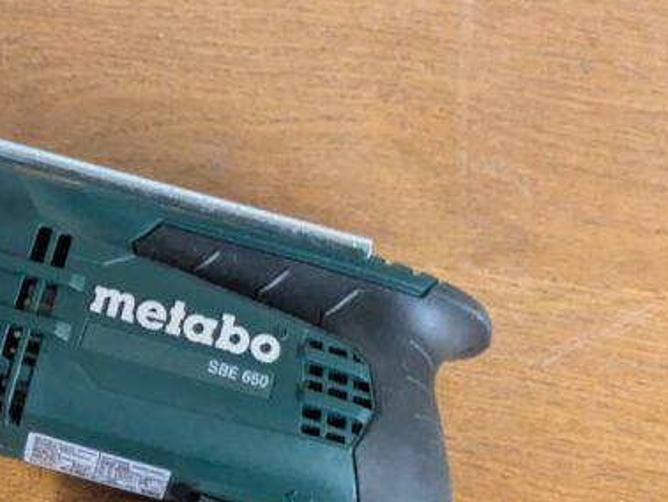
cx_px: -129
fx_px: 2665
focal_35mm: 138
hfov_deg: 13.9
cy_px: 605
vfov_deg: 10.6
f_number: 1.89
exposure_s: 1/25
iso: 918
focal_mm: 5.43
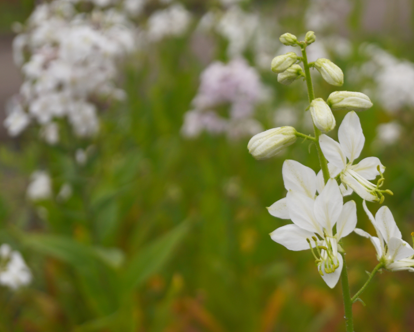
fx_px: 1430
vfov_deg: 13.2
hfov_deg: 16.4
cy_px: 189
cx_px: 309
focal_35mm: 117
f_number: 5.6
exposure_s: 1/100
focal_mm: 55
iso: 125
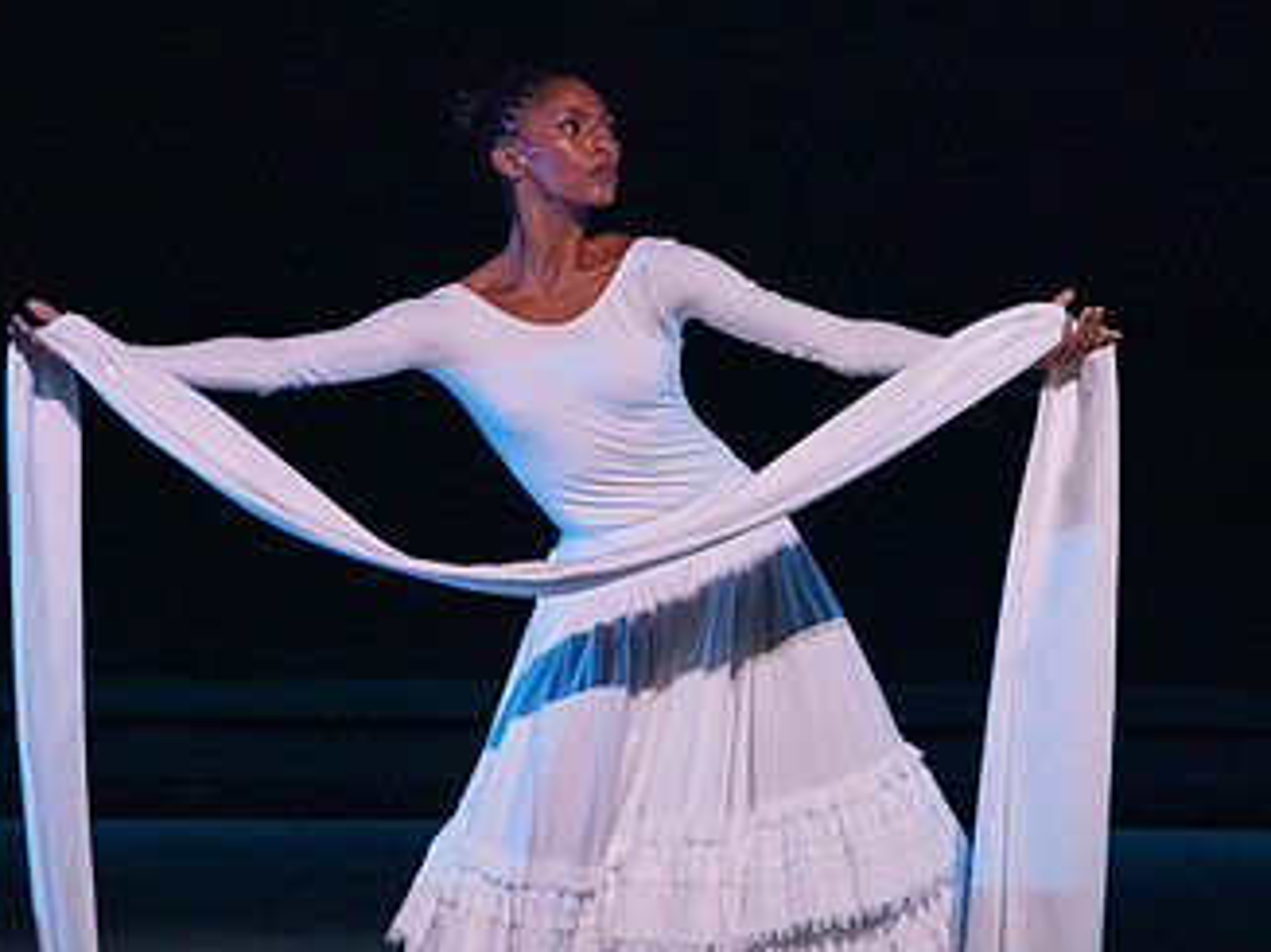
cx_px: 540
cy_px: 499
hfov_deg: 2.9
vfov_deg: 2.2
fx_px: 25069
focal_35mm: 683
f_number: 6.3
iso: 5000
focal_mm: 400
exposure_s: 1/400
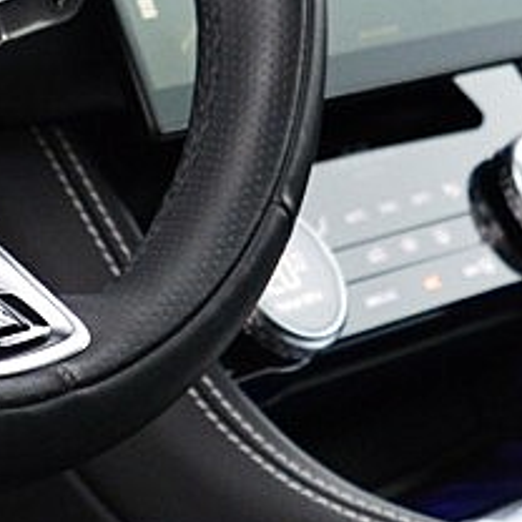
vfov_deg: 9.6
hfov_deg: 9.6
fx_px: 3054
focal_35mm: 179
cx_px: -90
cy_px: -95
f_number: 3.5
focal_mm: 18
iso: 800
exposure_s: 1/50
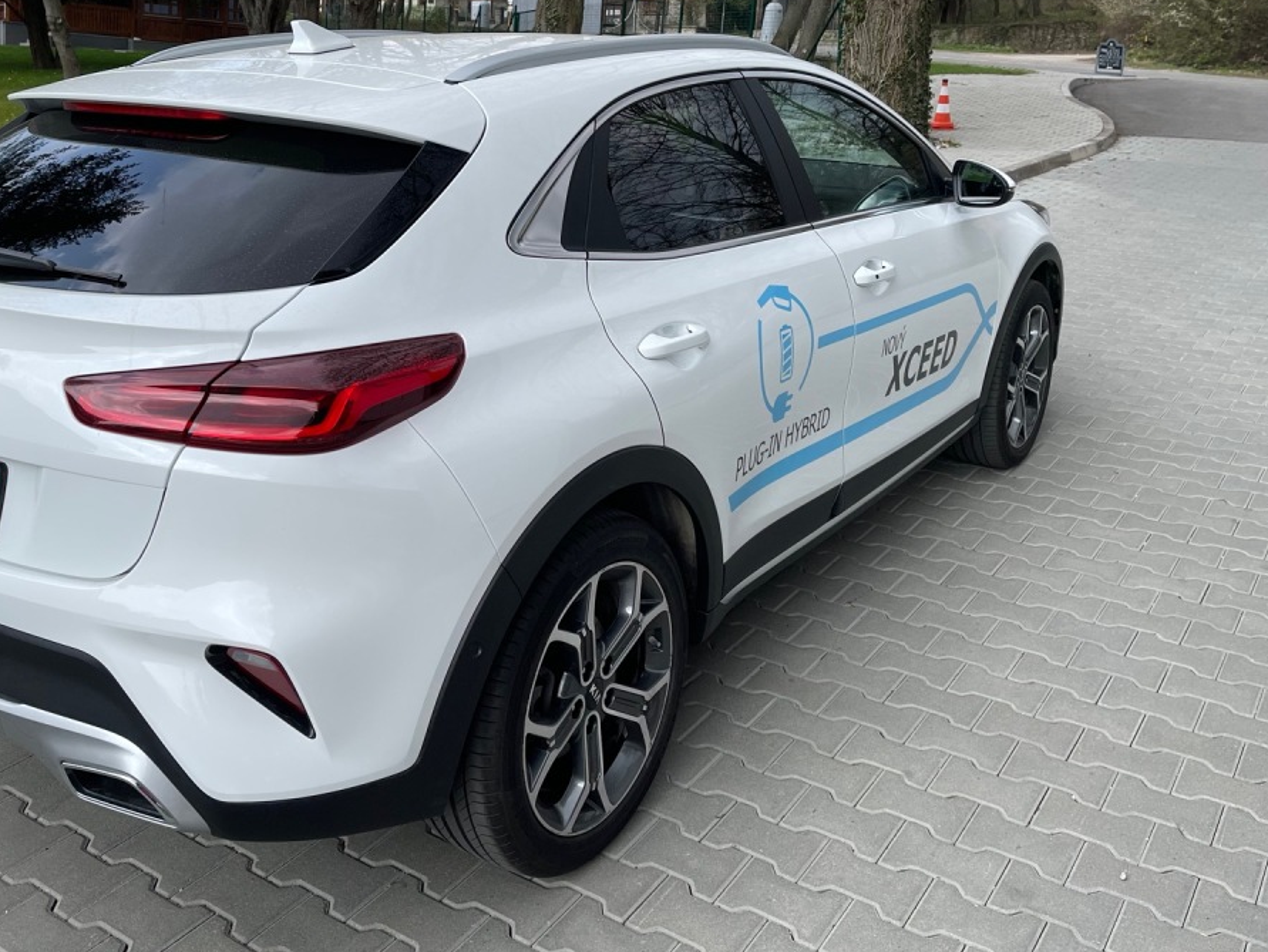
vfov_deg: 40.3
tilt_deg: -9.3
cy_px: 326
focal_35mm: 35
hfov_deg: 52.4
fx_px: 1283
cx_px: 549
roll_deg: -2.7
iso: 32
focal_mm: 5.1
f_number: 1.6
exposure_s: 1/1976
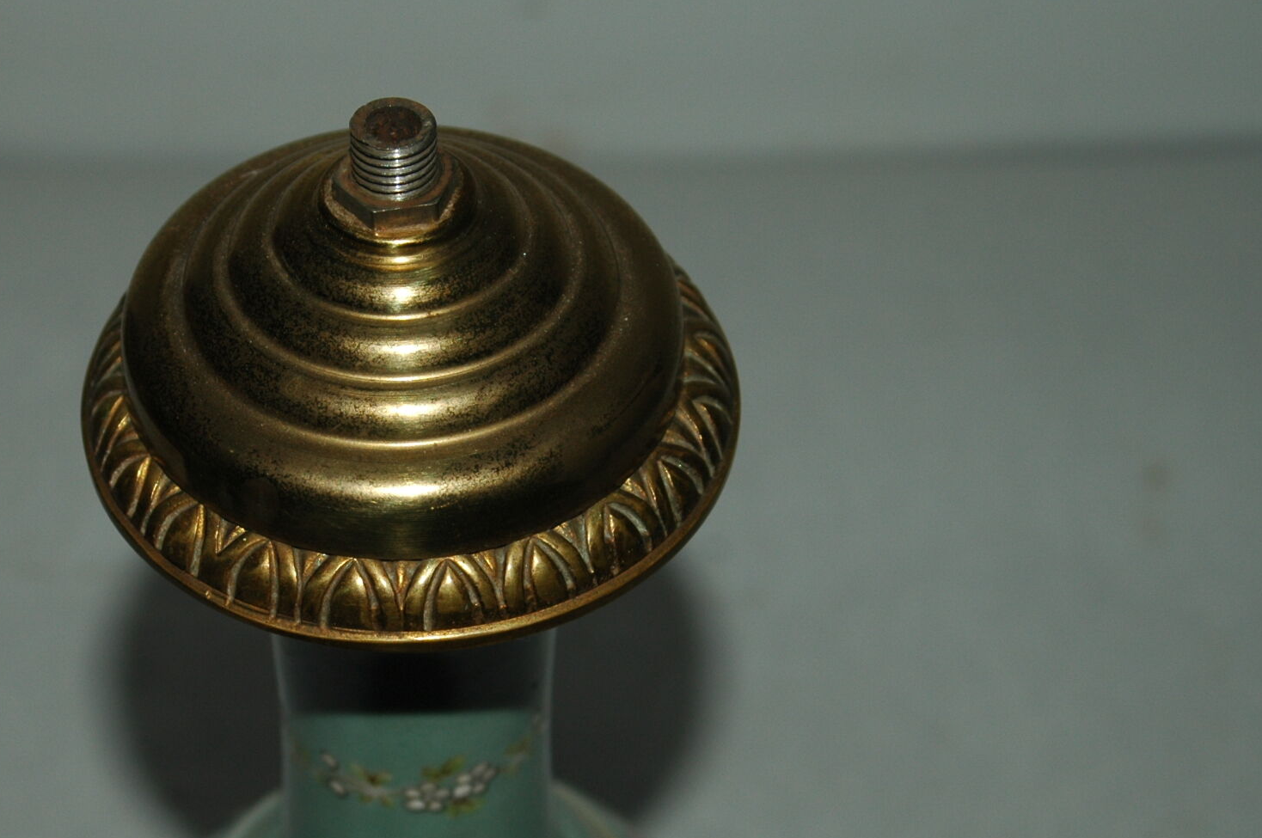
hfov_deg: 23.3
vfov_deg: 15.7
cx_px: 427
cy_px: 466
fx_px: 3046
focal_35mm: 87
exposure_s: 1/125
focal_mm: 38
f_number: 5.6
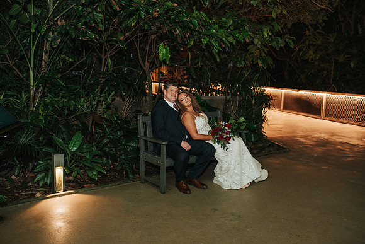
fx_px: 359
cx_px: 182
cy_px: 122
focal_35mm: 35
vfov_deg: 37.4
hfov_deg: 53.9
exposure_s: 1/200
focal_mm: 35
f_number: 2.8
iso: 1000
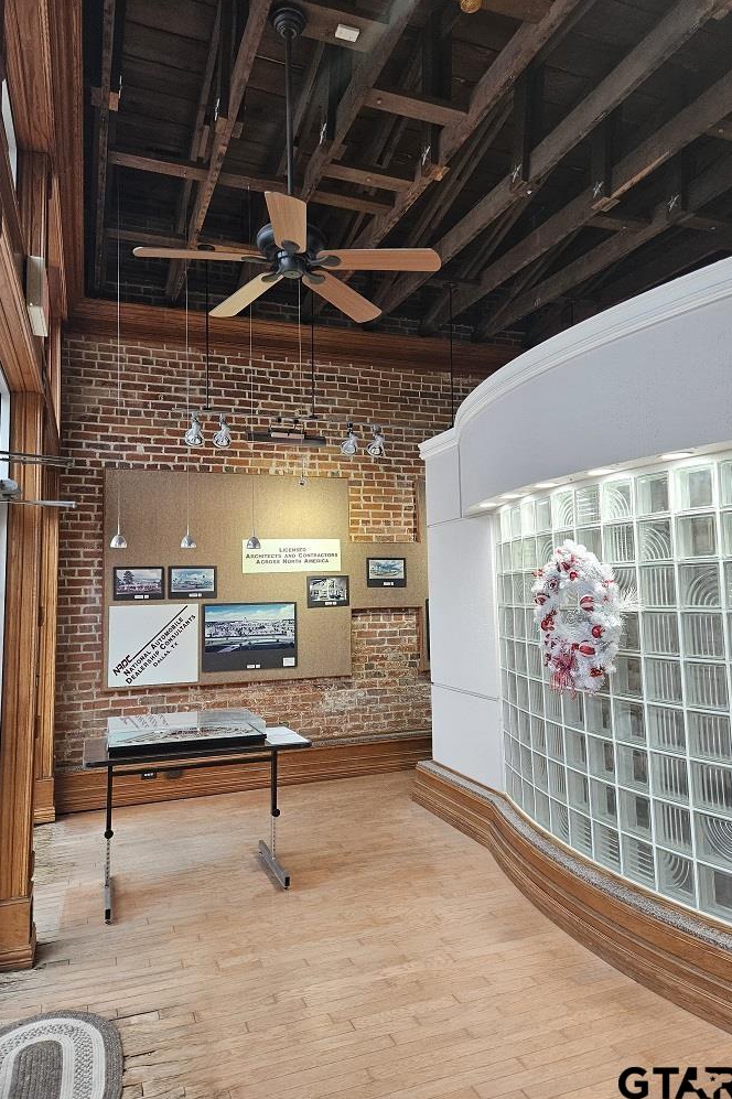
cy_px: 549
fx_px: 732
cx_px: 380
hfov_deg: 53.1
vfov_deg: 73.8
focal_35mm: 24
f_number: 1.8
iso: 200
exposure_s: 1/120
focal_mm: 5.4
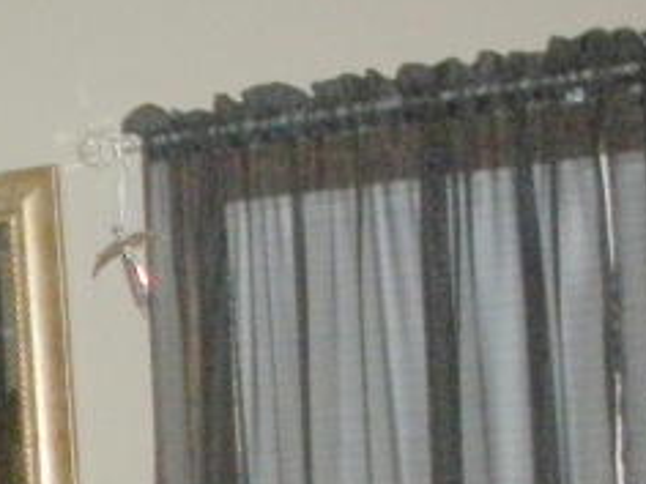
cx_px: -430
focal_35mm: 152
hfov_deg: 12.2
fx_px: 2837
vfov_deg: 9.3
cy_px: 867
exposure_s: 1/60
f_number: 3.5
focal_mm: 6.3
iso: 433
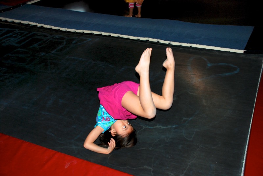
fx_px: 285
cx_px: 132
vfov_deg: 34.3
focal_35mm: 39
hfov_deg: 49.5
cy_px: 88
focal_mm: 26
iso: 200
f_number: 4
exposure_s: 1/60
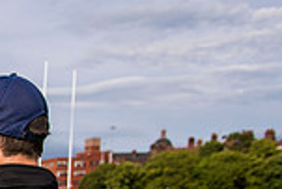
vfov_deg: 15.7
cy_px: 319
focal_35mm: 77
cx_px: -232
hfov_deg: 19.4
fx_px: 604
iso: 250
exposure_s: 1/1250
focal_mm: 20
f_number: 4
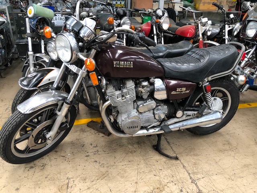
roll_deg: -1.3
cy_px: 96
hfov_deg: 63.4
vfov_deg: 49.7
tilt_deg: -24.1
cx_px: 128
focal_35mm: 28
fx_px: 208
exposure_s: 1/33
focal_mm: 3.99
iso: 40
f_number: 1.8
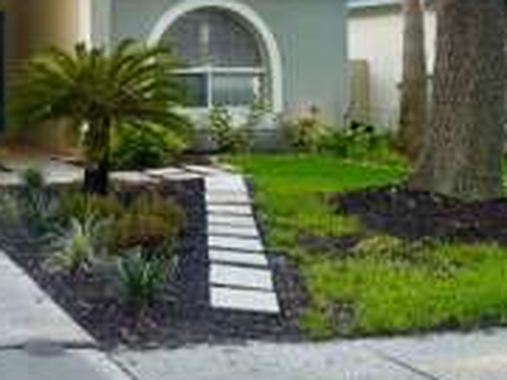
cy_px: 23
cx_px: -17
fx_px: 937
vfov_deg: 22.3
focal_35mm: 64
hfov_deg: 28.2
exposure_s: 1/1139
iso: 80
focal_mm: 6.76
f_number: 1.78
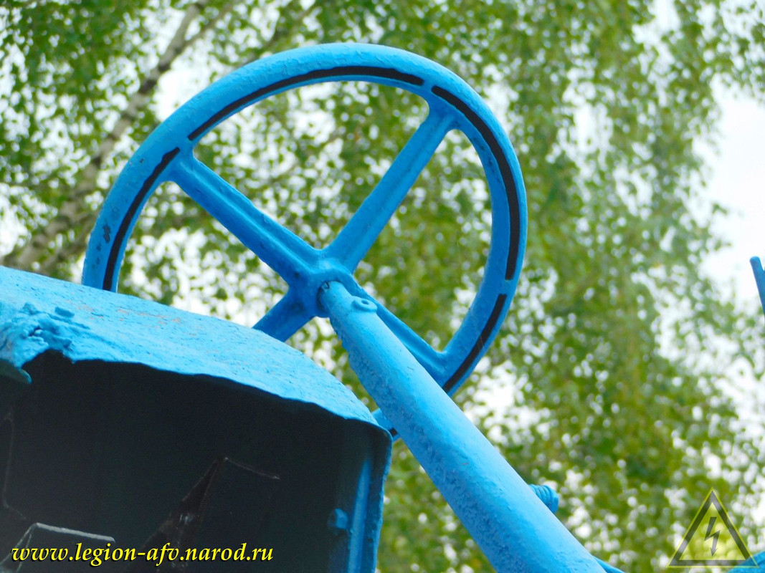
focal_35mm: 294
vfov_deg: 5.1
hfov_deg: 6.7
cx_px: 382
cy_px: 286
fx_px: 6497
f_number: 5.7
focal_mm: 52.2
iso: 125
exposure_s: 1/125
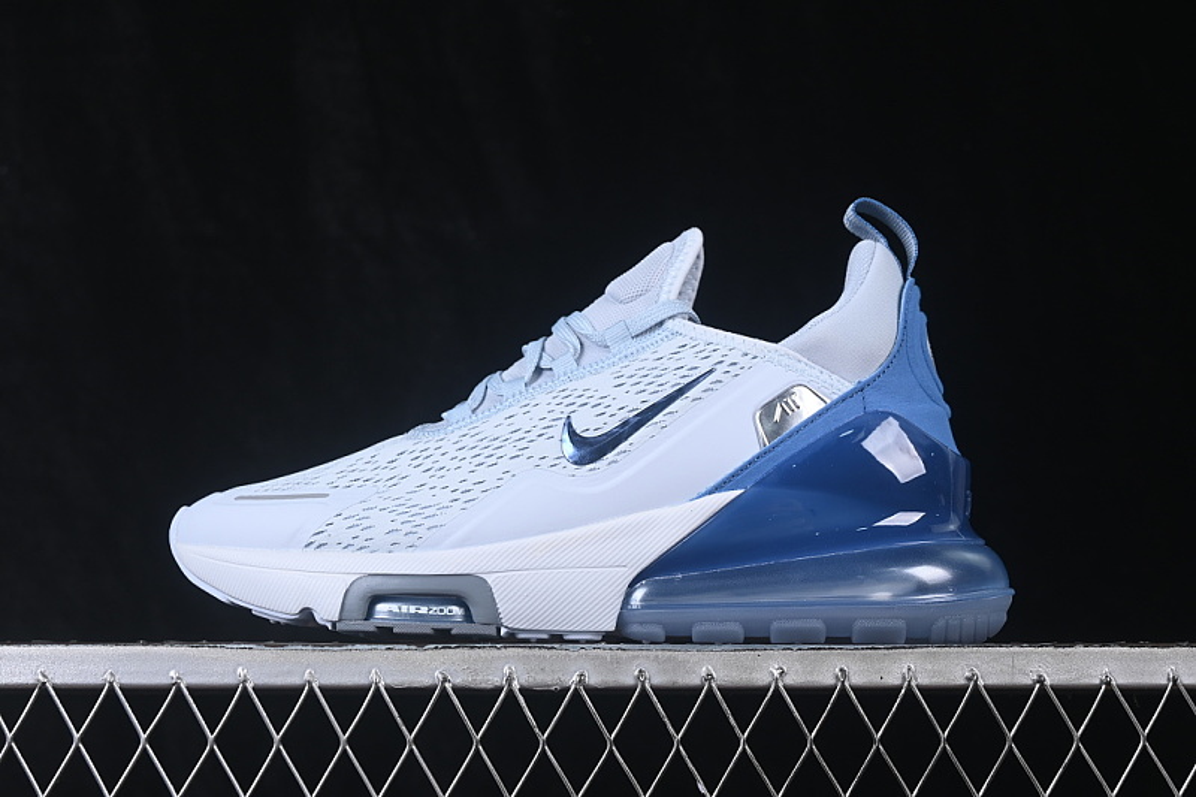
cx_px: 598
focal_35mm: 75
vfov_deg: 18.2
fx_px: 2491
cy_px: 398
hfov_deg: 27.0
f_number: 8
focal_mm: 50
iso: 160
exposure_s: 1/80
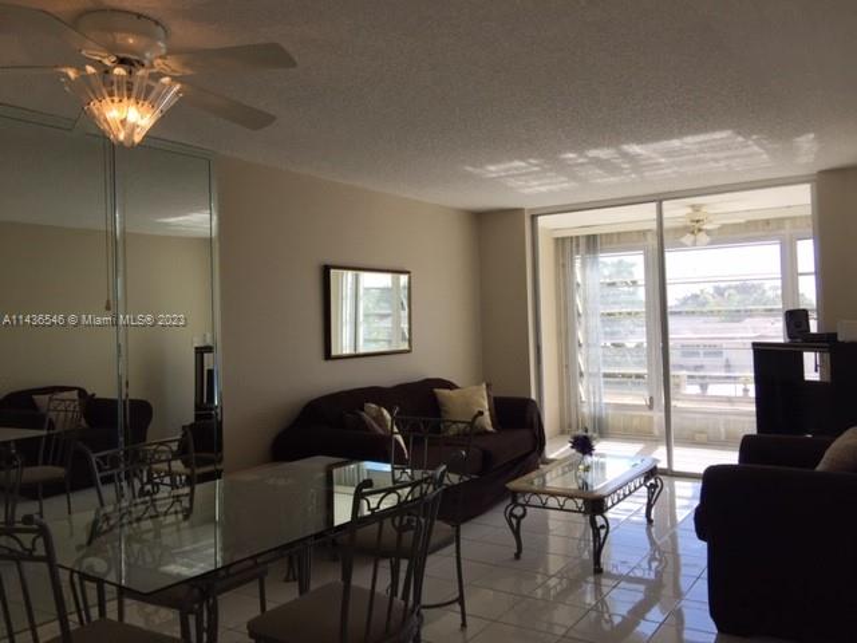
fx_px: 718
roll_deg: -0.5
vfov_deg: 48.2
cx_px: 428
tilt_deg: -0.5
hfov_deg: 61.7
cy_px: 322
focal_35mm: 29
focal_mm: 4.15
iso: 32
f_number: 2.2
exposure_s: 1/306
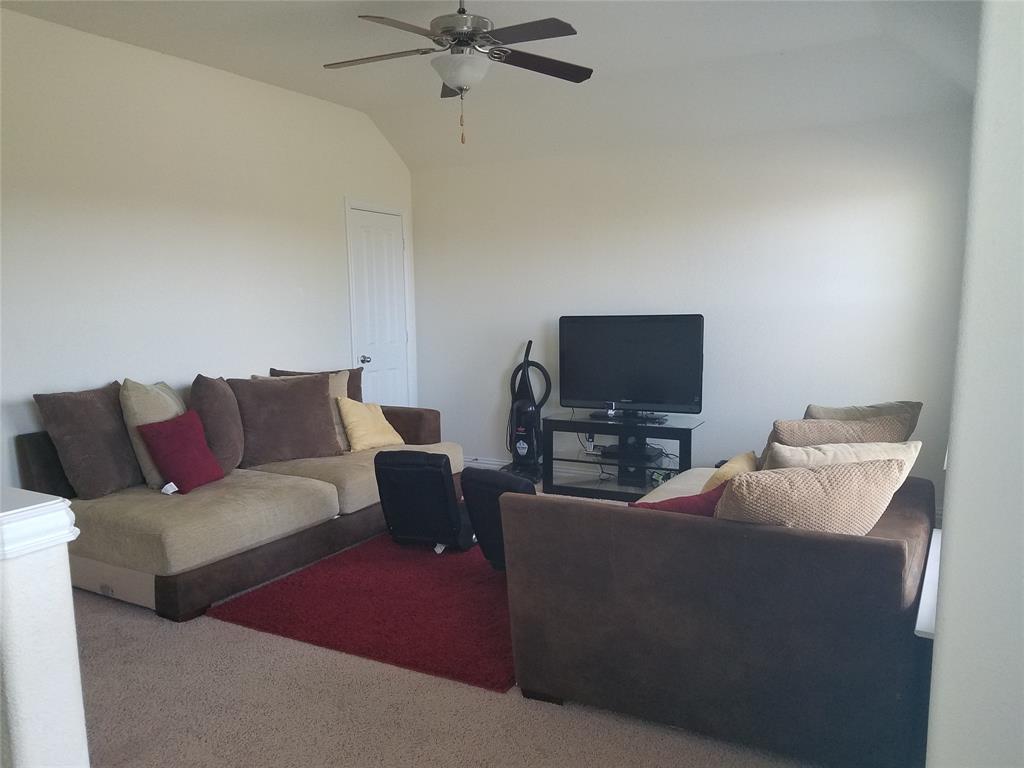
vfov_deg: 53.1
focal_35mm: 26
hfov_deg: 67.3
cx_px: 512
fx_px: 769
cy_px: 384
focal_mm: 4.2
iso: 200
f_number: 1.7
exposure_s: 1/60
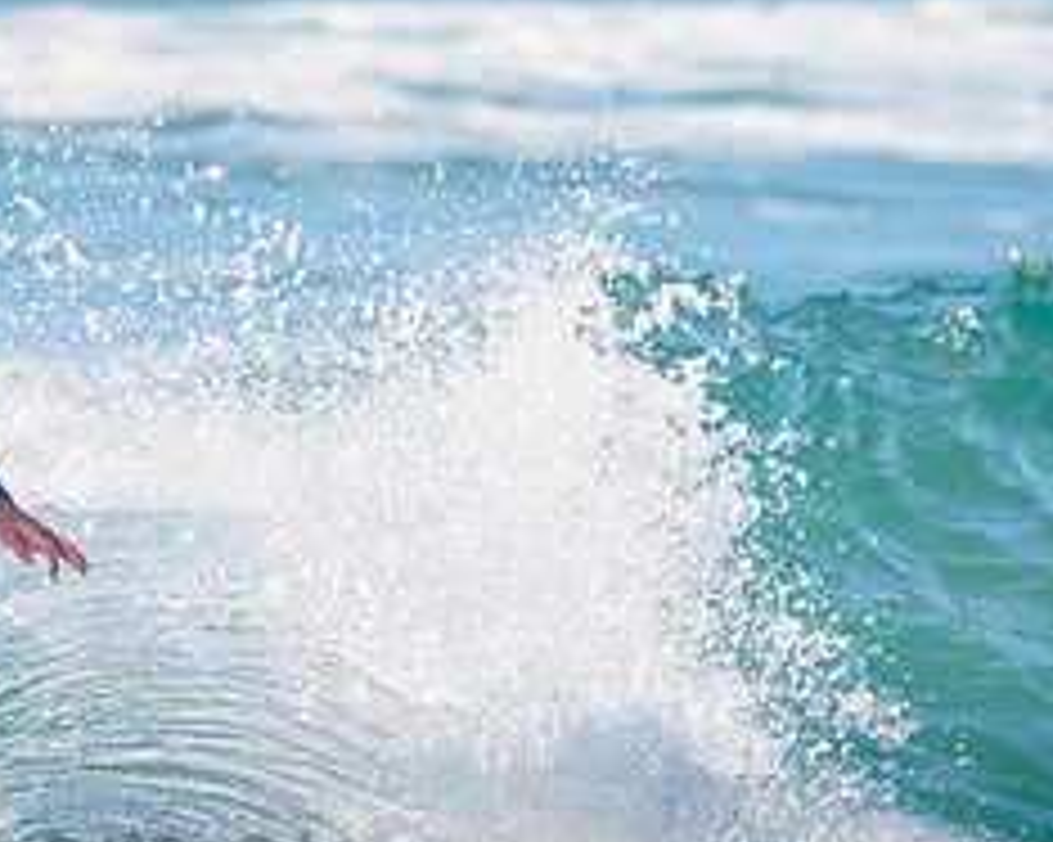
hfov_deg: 1.4
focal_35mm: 1424
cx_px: -111
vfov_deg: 1.1
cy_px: 639
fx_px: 44360
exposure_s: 1/2000
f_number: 5.6
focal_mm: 500
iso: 320
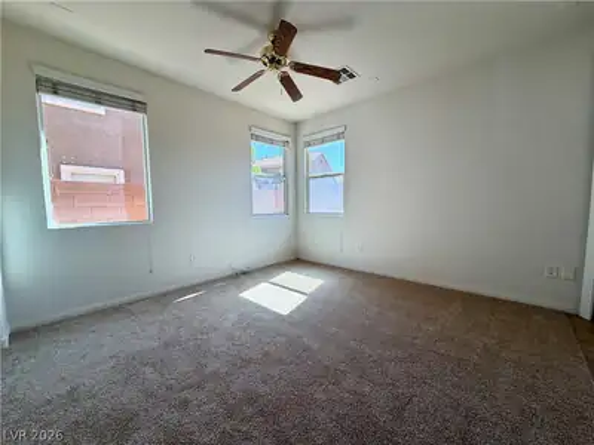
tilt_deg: -4.5
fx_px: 240
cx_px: 297
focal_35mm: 14
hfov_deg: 102.1
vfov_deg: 85.7
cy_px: 222
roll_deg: +0.7
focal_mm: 2.22
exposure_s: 1/173
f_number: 2.2
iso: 50
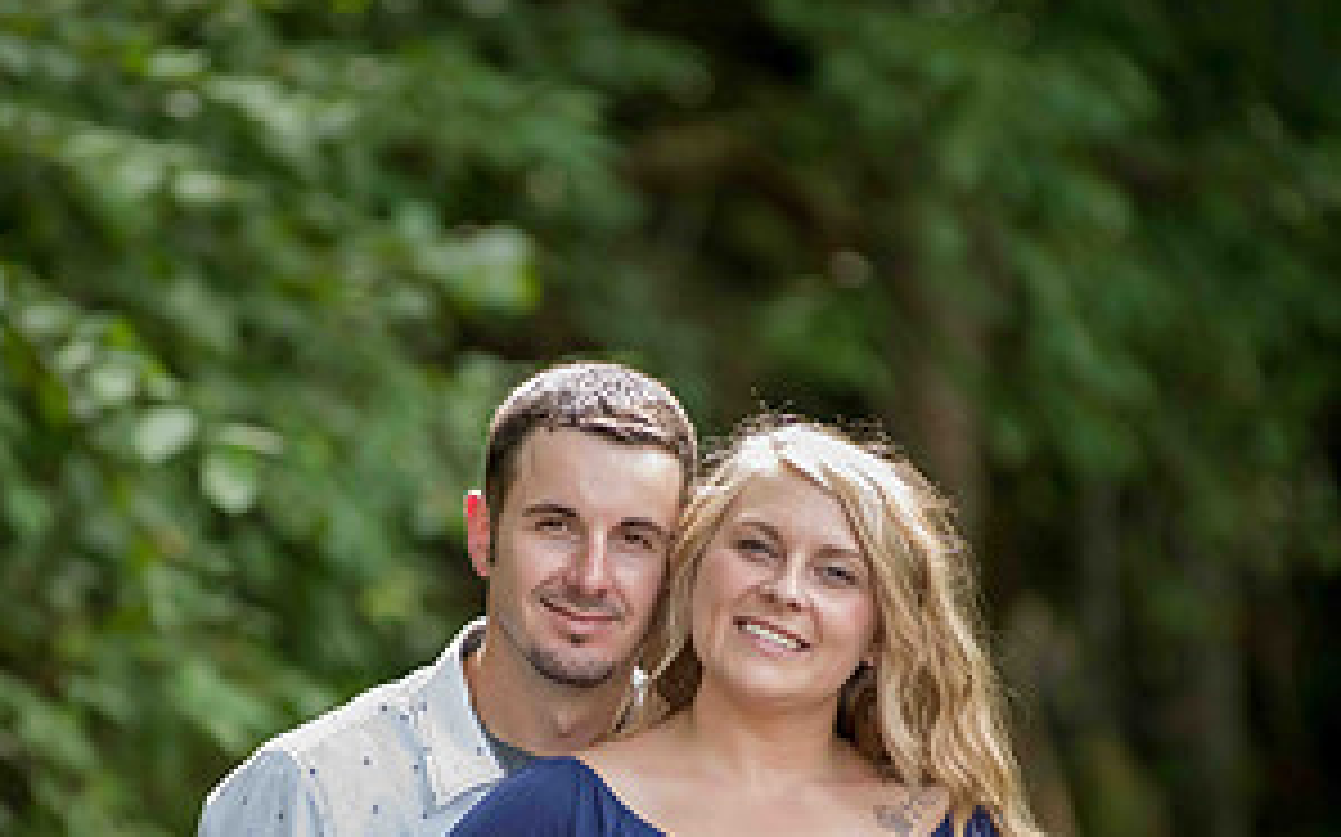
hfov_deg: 6.8
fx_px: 11252
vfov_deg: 4.3
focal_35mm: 308
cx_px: 670
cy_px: 702
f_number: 4
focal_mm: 200
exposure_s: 1/400
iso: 1250
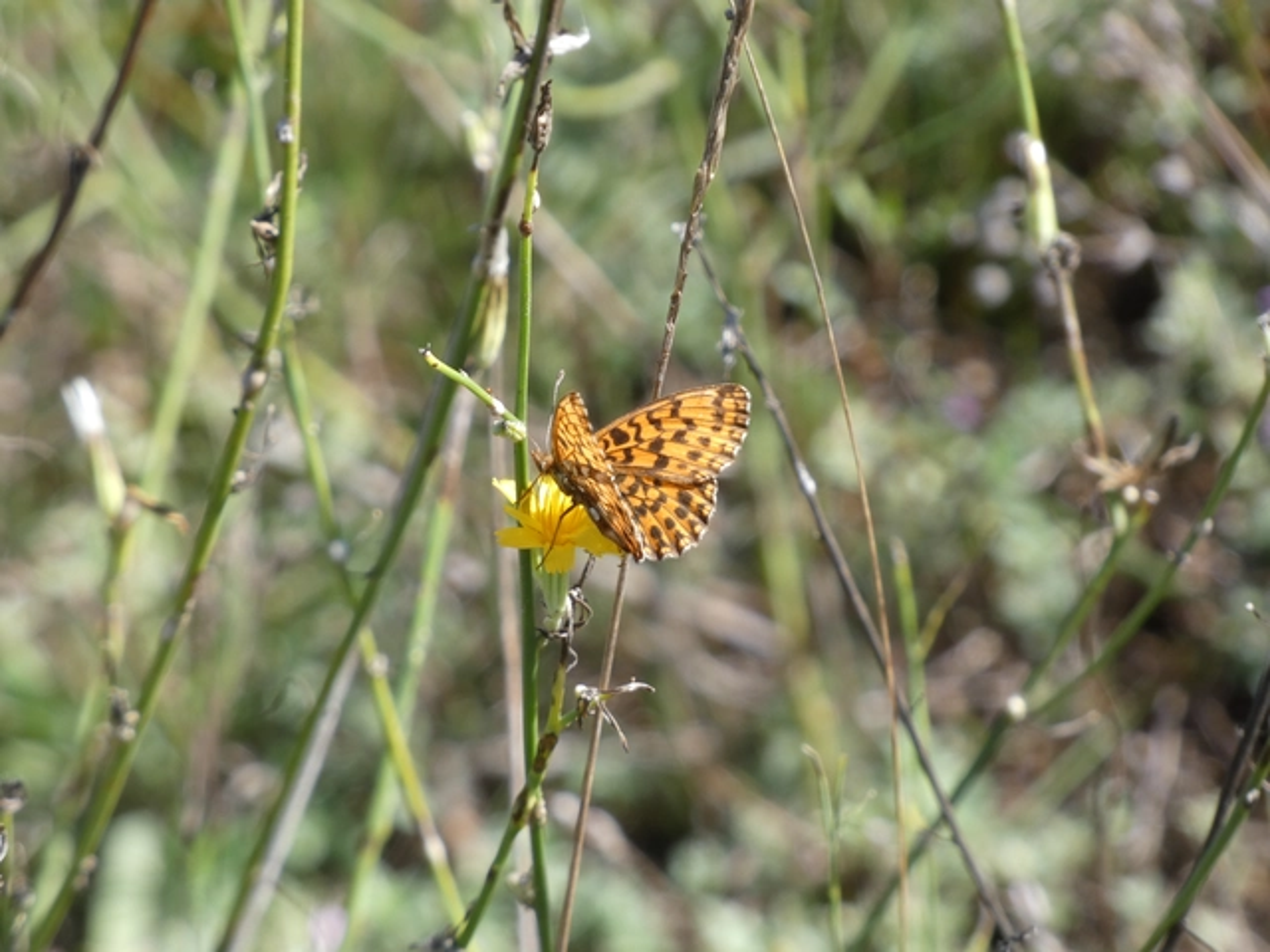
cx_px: 635
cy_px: 476
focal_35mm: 531
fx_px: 19481
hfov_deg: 3.7
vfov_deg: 2.8
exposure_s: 1/125
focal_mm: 95.2
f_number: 5.6
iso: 80
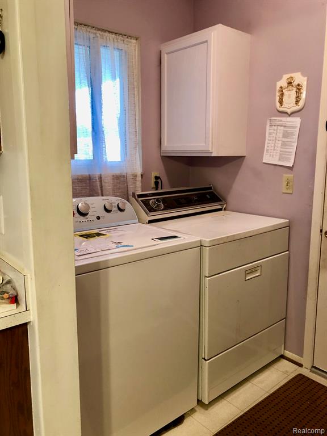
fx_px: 353
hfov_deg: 49.7
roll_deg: +0.8
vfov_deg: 63.4
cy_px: 218
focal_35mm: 28
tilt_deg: -10.1
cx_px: 164
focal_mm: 3.99
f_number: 1.8
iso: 64
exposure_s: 1/15
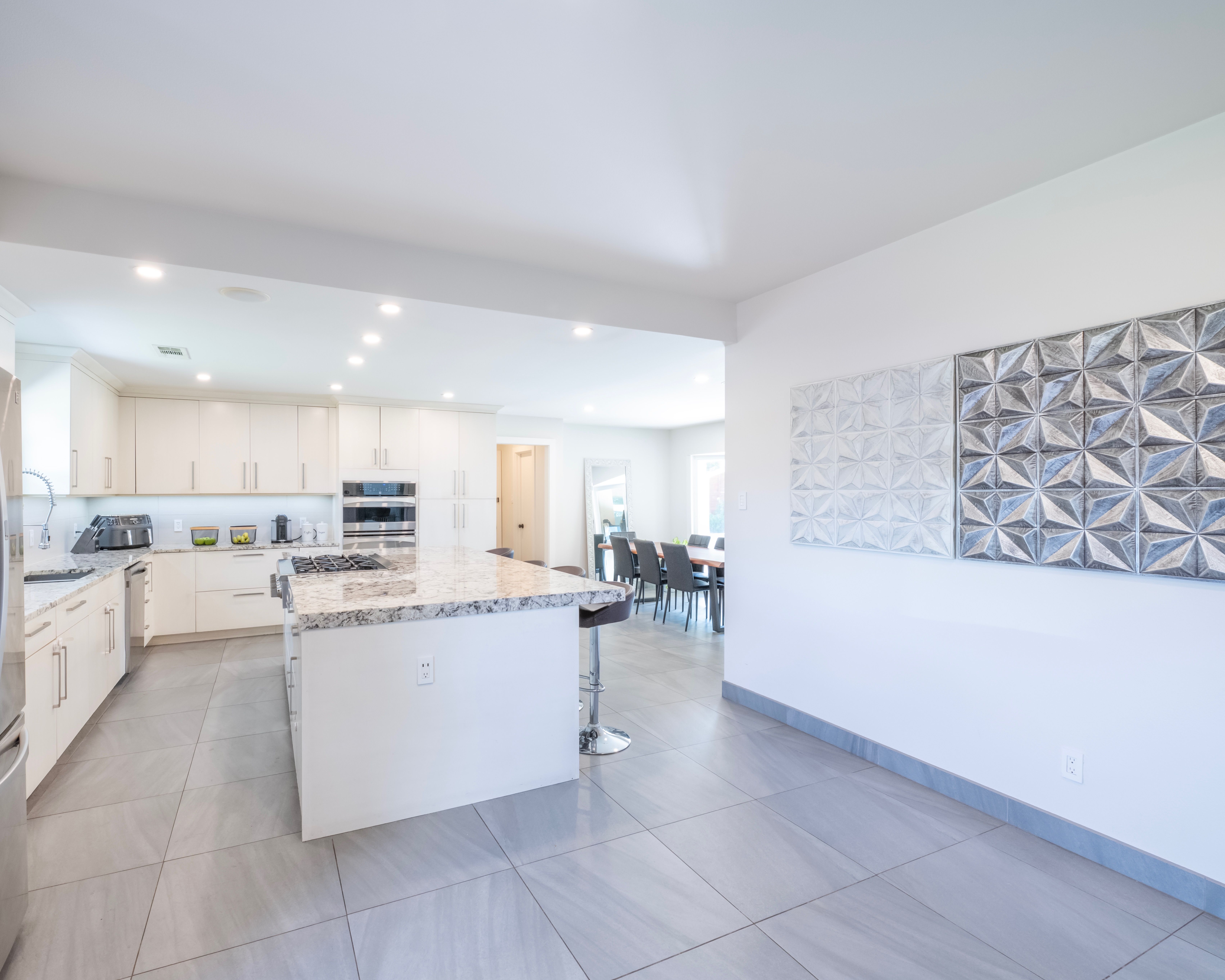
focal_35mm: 16
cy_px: 495
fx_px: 580
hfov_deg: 92.7
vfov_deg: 80.4
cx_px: 540
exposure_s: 1/8
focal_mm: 14
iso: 800
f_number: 10
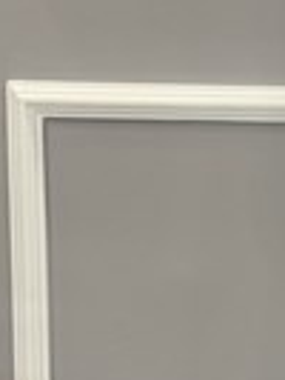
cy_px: 183
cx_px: 527
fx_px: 2060
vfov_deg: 10.5
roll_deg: -1.0
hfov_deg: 7.6
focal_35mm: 188
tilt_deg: -9.1
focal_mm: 6.76
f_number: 1.78
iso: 100
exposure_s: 1/67
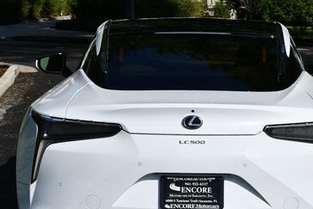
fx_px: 1227
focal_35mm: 141
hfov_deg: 14.5
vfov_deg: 9.8
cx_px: 164
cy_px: 111
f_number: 10
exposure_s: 1/400
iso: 100
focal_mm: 40
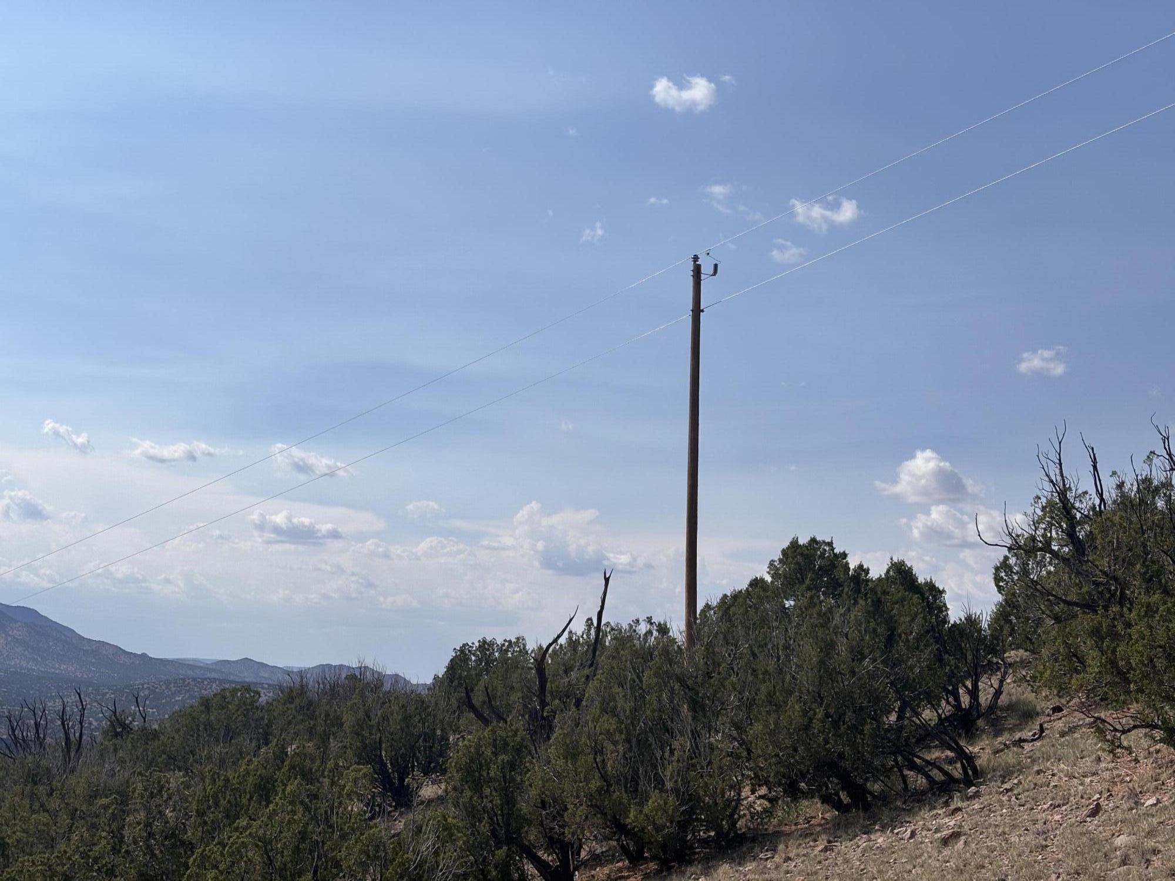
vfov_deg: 28.0
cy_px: 440
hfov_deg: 36.8
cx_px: 588
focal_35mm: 52
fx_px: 1765
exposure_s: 1/7194
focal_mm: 5.96
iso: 40
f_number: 1.6
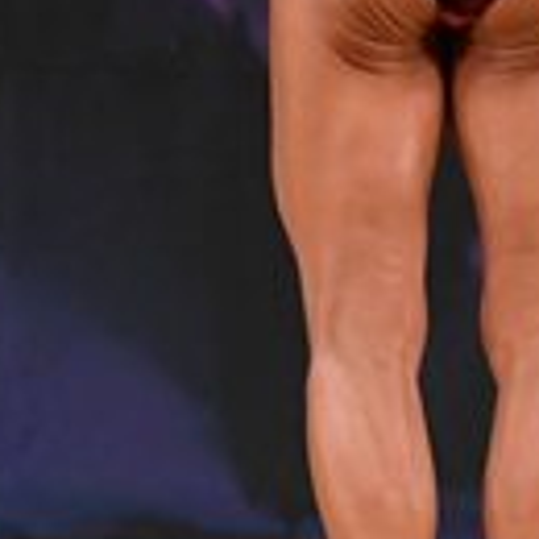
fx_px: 25403
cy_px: -145
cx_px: 483
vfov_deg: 1.2
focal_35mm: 1442
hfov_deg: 1.2
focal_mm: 190
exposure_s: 1/400
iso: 3200
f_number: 5.6
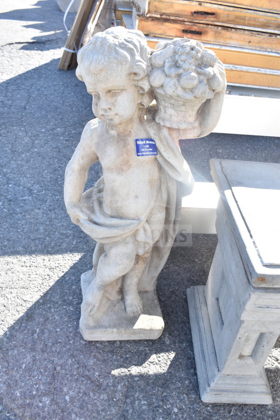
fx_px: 367
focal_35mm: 32
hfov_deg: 41.7
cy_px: 210
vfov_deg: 59.5
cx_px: 140
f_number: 5.6
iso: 200
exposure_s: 1/125
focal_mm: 21
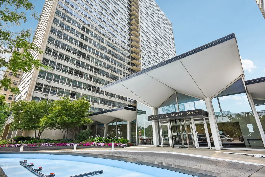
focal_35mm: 18
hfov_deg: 90.0
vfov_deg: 67.4
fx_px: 133
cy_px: 88
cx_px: 132
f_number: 8
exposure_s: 1/500
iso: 400
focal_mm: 12
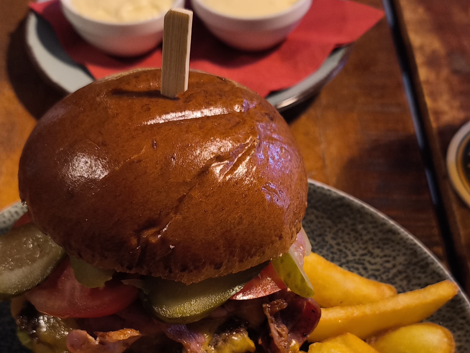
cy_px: 290
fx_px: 774
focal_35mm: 57
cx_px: 245
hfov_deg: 33.8
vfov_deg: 25.2
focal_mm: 6.57
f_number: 1.6
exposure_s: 1/33.3
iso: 800
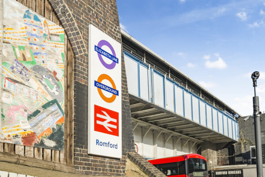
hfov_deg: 53.1
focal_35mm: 36
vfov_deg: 36.9
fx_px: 265
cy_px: 88
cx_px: 132
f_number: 4
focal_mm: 24
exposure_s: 1/5000
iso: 400
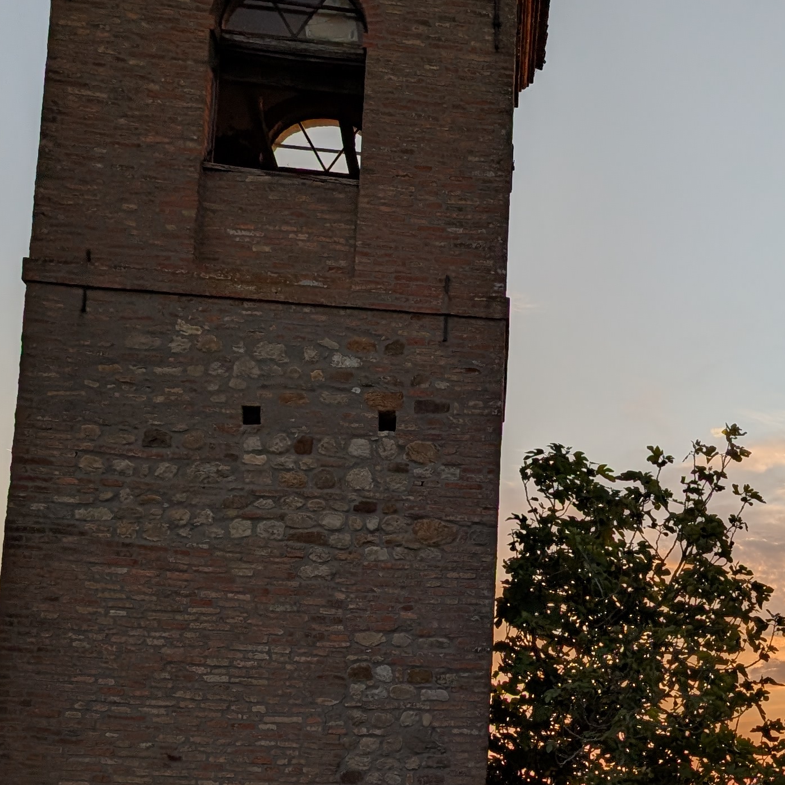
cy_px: 606
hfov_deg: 25.7
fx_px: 1591
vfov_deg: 27.3
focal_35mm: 62
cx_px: 859
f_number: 1.68
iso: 23
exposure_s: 1/8333
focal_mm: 6.9
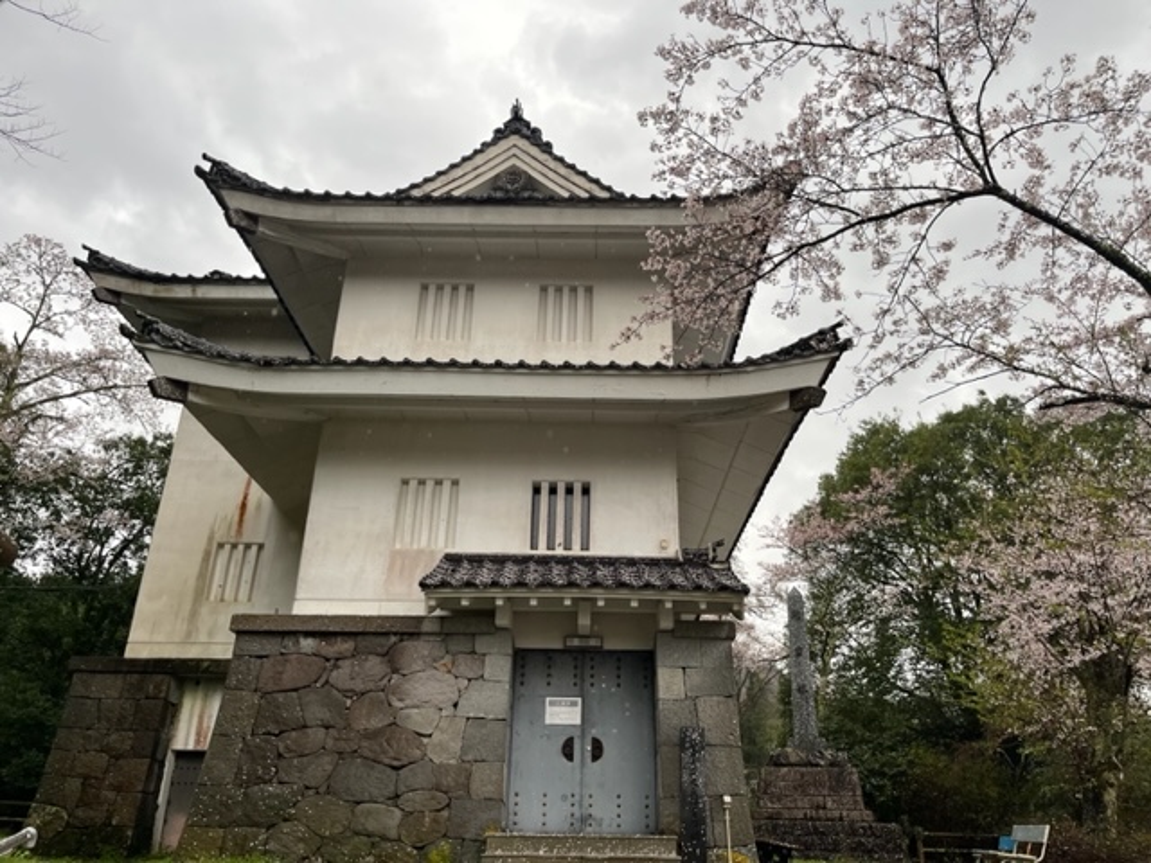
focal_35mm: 26
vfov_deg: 53.1
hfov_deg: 67.3
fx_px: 865
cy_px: 432
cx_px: 576
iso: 50
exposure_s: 1/311
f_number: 1.6
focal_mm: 5.1
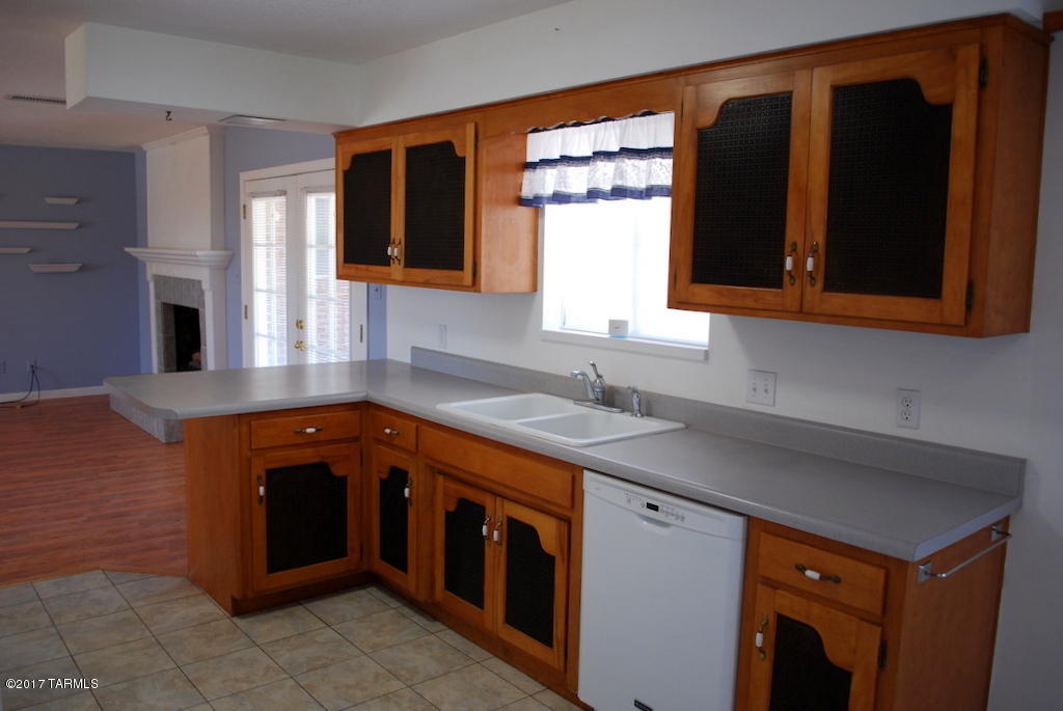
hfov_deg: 67.3
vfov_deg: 48.0
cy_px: 356
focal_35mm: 27
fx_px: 798
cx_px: 532
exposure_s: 1/30
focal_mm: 18
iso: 220
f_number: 3.5
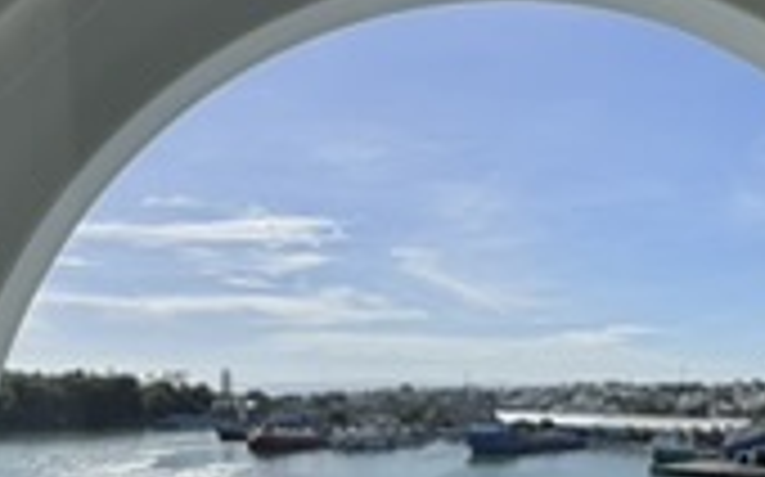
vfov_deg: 28.0
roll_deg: -1.0
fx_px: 875
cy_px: 513
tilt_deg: -7.4
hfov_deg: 46.2
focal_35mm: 42
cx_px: 536
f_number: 2.2
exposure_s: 1/3906
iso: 40
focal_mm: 2.22
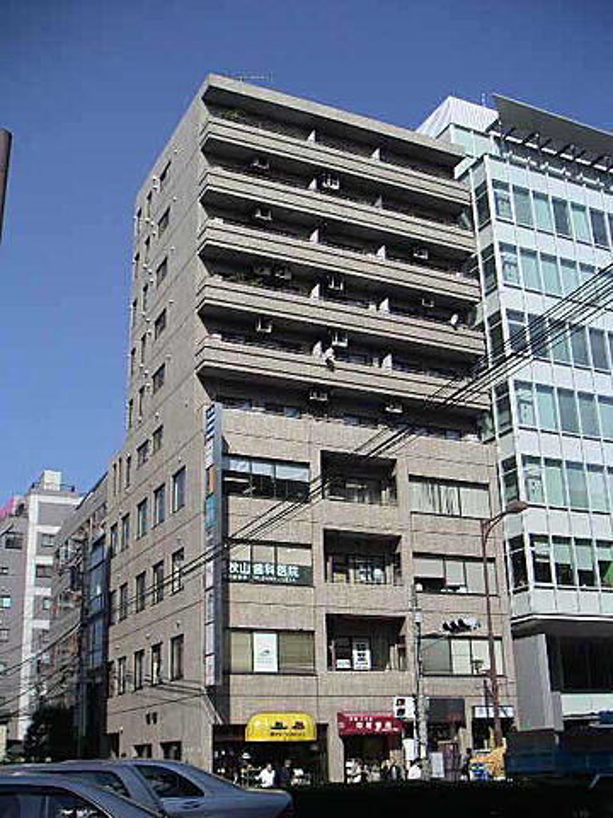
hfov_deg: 36.8
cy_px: 409
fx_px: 921
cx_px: 306
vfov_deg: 47.9
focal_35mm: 39
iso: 50
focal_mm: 6.1
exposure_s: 1/190
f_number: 6.6
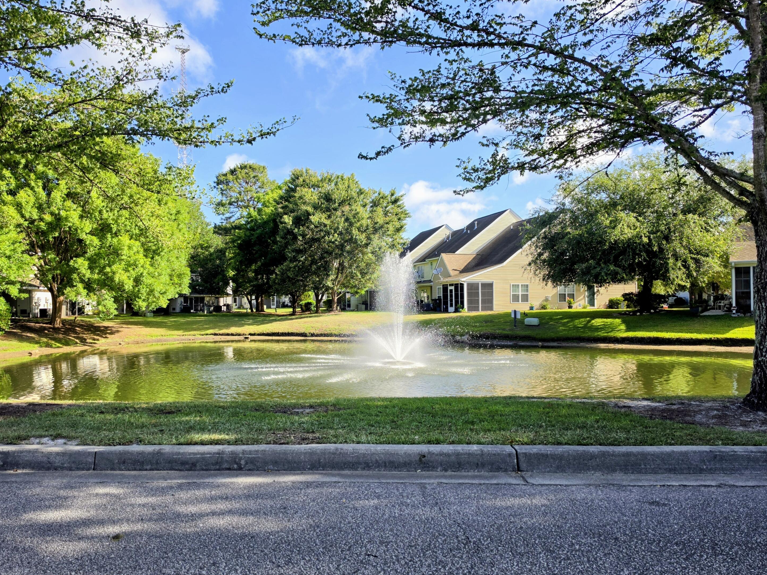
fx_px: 532
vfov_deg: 56.8
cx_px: 373
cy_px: 294
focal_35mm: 24
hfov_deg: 71.6
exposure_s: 1/3336
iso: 64
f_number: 1.4
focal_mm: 6.5
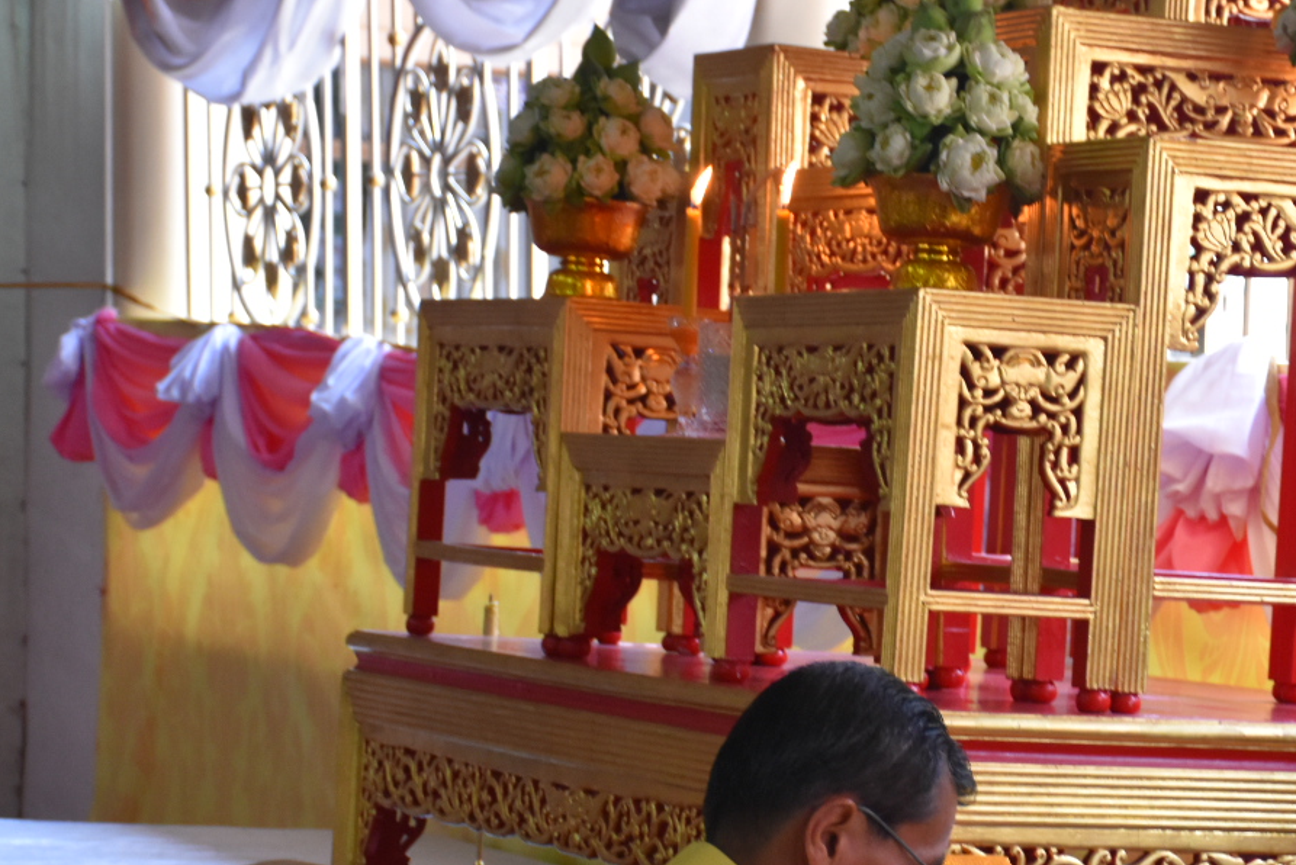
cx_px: 1115
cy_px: 779
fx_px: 4897
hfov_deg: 14.9
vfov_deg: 10.0
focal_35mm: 136
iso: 1400
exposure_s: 1/60
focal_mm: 50
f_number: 4.8
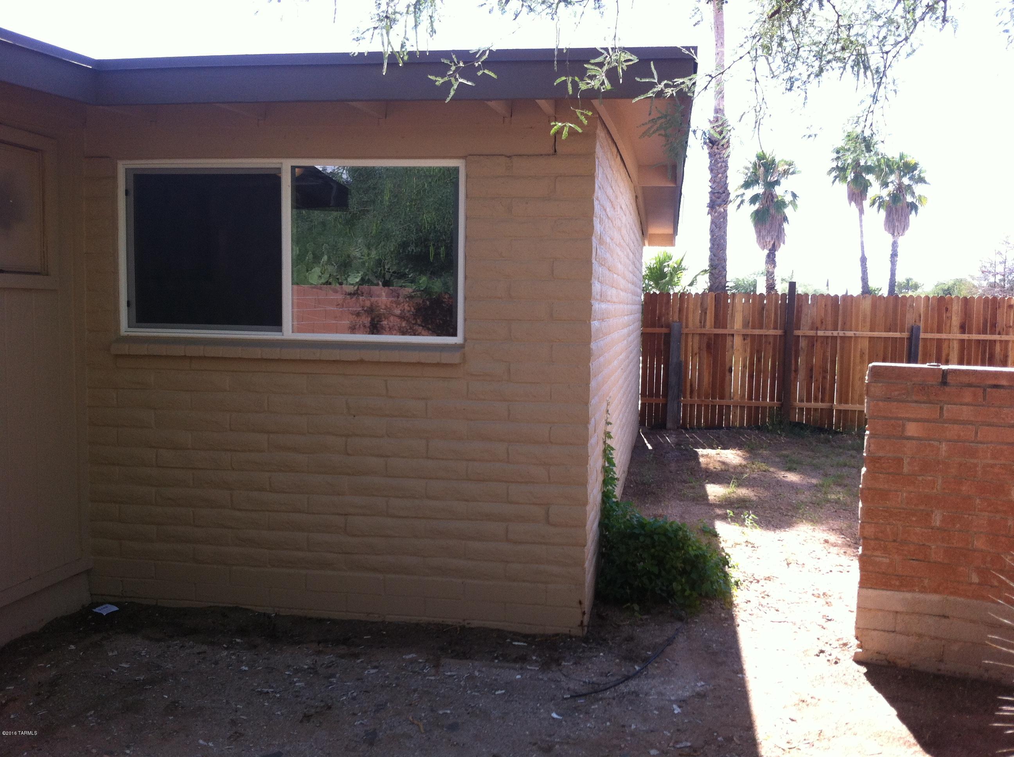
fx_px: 1024
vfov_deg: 40.6
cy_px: 378
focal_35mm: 35
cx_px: 507
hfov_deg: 52.7
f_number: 2.8
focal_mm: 3.85
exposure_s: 1/314
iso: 80
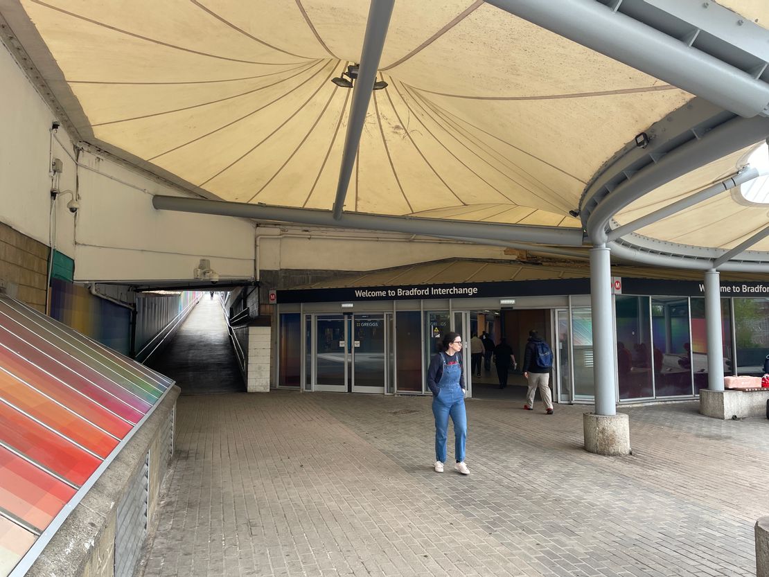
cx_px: 384
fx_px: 578
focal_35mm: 26
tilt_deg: +5.8
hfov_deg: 67.3
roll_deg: +1.8
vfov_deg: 53.1
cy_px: 288
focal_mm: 4.2
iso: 32
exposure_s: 1/498
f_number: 1.6
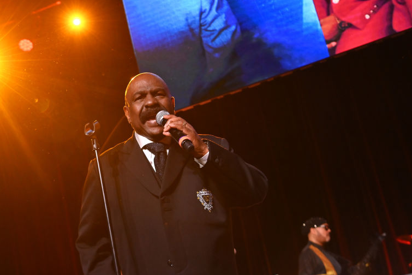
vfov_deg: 22.2
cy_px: 171
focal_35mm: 61
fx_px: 698
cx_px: 162
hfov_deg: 32.8
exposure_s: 1/160
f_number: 4.5
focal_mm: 45
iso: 3200
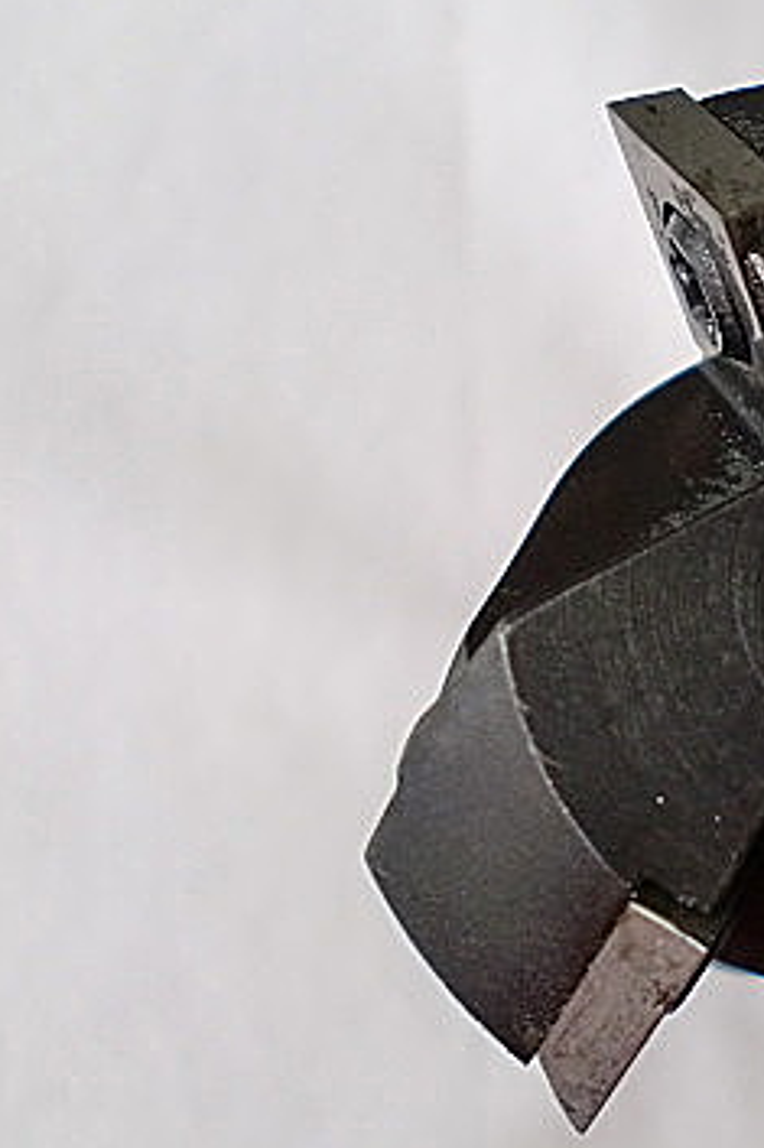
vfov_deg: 30.5
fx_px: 2103
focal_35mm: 66
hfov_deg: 19.5
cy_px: 634
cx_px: 904
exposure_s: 1/60
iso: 200
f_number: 3.1
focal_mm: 6.3
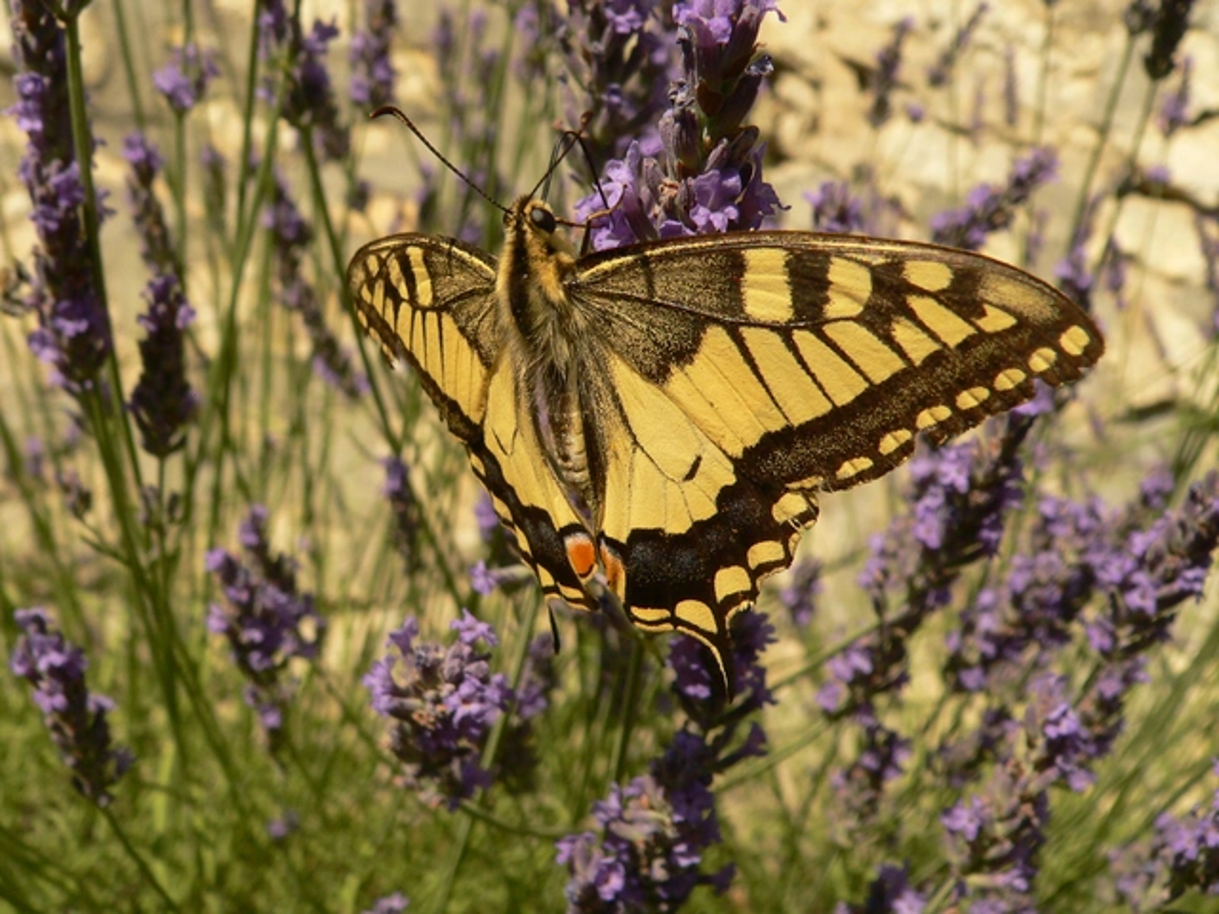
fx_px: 1268
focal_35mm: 36
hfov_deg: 51.4
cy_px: 457
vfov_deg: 39.7
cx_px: 610
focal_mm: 6
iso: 100
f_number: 4.6
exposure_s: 1/800
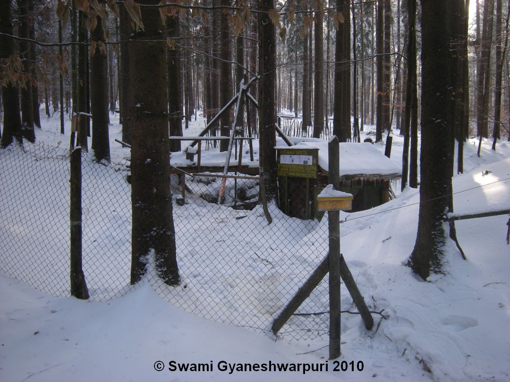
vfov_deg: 45.4
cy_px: 191
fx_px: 457
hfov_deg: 58.4
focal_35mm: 31
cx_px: 255
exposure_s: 1/69.1
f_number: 2.9
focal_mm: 5.3
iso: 64
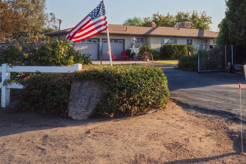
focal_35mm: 41
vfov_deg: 31.9
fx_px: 280
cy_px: 36
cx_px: 198
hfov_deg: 44.9
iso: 50
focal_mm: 24
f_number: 9
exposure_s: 1/500
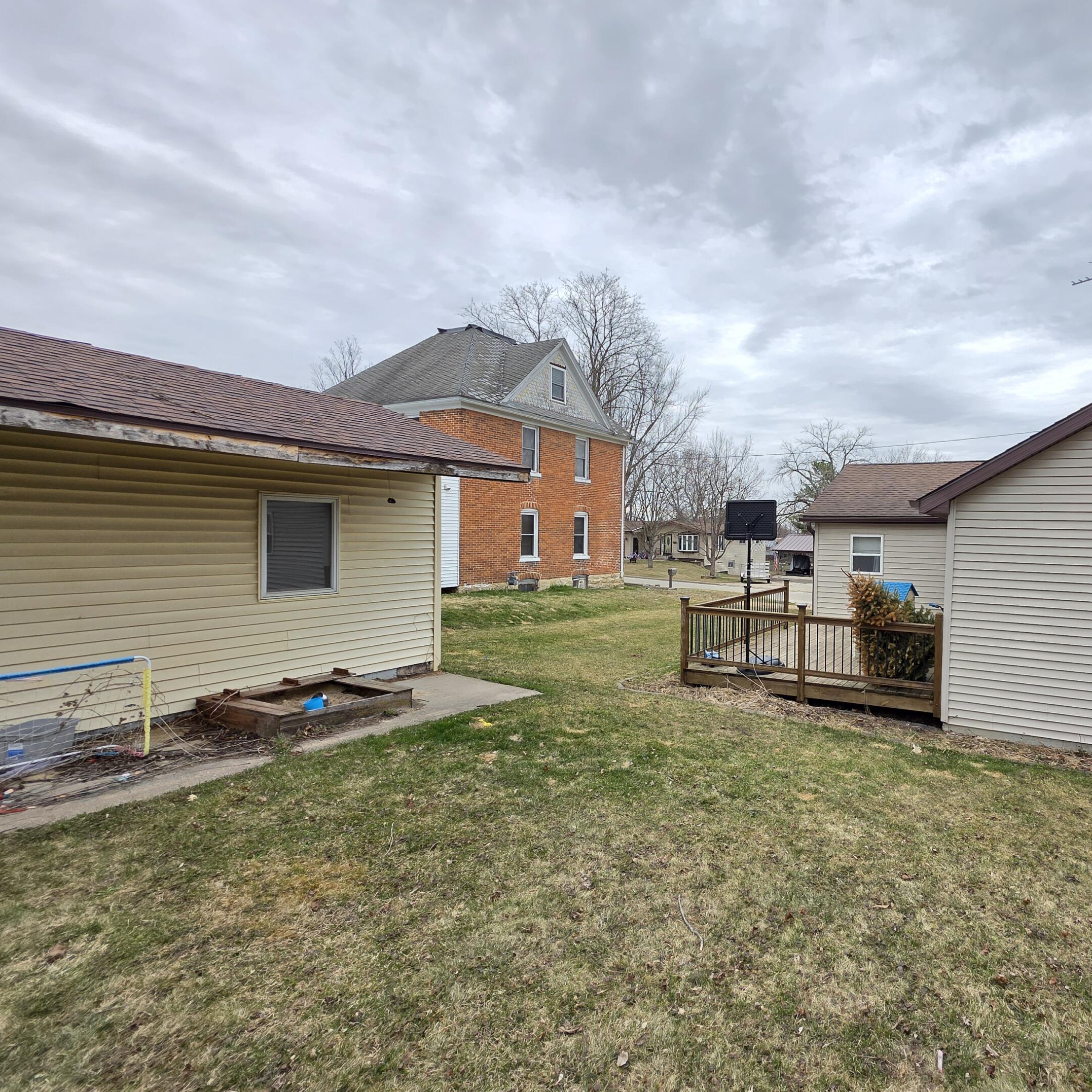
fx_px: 571
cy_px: 549
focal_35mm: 16
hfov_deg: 83.3
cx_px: 759
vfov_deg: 87.4
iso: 40
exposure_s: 1/688
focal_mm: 2.2
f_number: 1.9
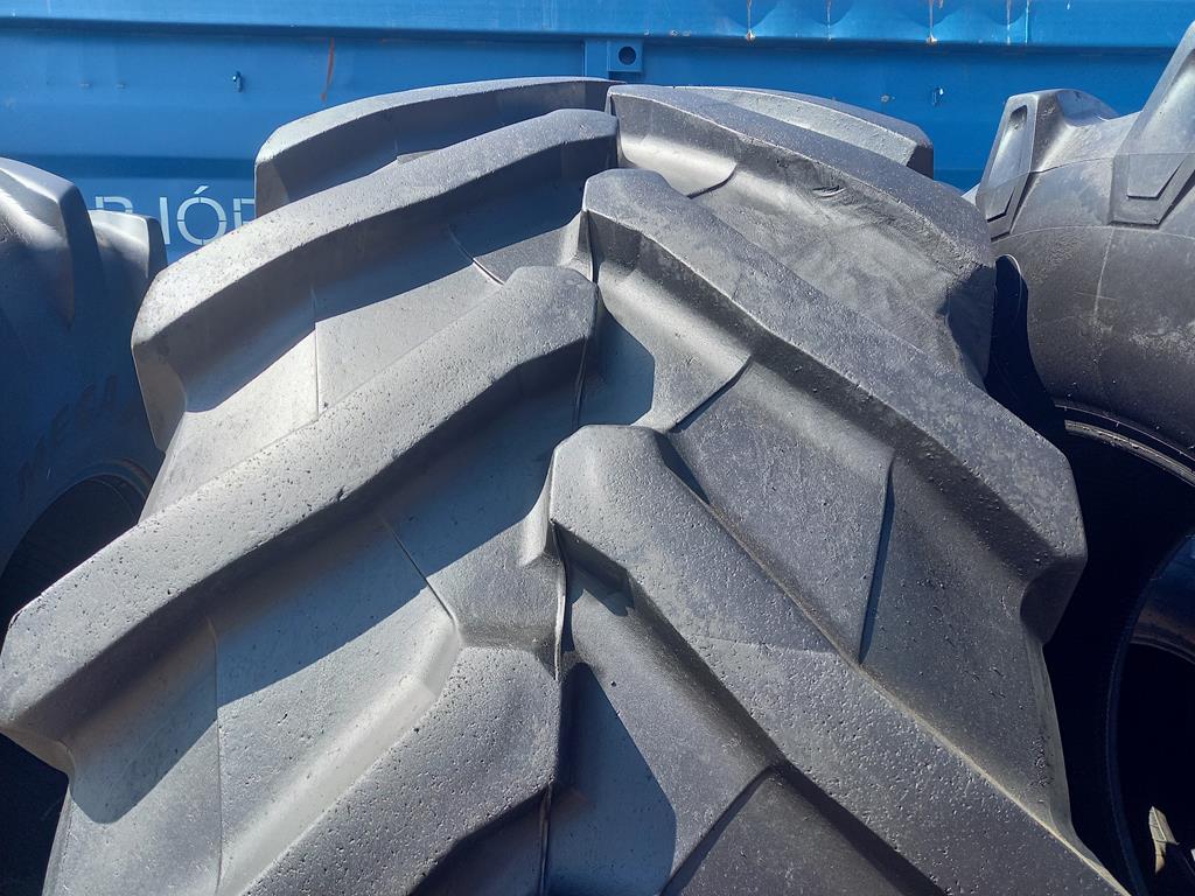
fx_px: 863
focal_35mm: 25
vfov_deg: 54.9
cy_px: 448
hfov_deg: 69.4
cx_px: 598
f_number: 1.8
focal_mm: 4.65
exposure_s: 1/218
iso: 50
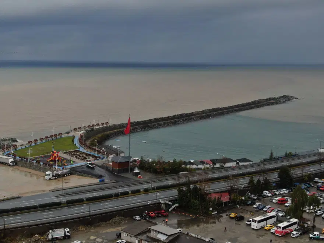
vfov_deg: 30.3
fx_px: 449
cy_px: 122
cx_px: 162
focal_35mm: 48
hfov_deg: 39.7
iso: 100
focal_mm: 8.6
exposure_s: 1/240
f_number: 3.8
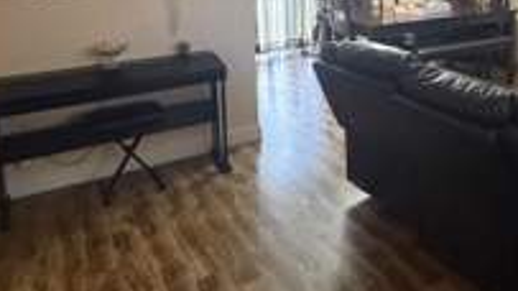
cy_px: -1
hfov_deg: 54.4
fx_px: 494
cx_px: 337
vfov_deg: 30.4
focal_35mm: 36
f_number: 2.2
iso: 640
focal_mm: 2.22
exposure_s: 1/60
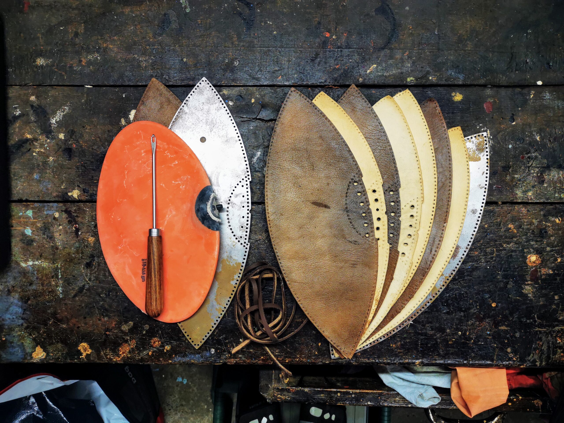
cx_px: 282
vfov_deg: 51.4
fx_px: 440
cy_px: 212
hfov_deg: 65.3
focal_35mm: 27
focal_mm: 5.58
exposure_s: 1/100
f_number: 1.8
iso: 160
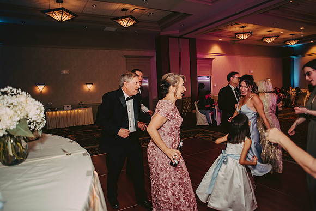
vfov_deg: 53.2
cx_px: 158
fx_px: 211
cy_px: 106
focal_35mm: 24
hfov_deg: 73.7
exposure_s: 1/125
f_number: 2.8
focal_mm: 24
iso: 800
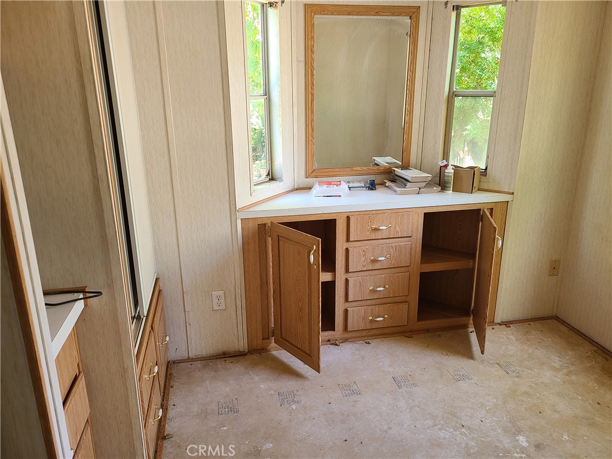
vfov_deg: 53.1
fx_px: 460
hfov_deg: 67.3
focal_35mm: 26
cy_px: 230
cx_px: 306
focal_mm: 5.4
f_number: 1.8
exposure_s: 1/60
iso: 100
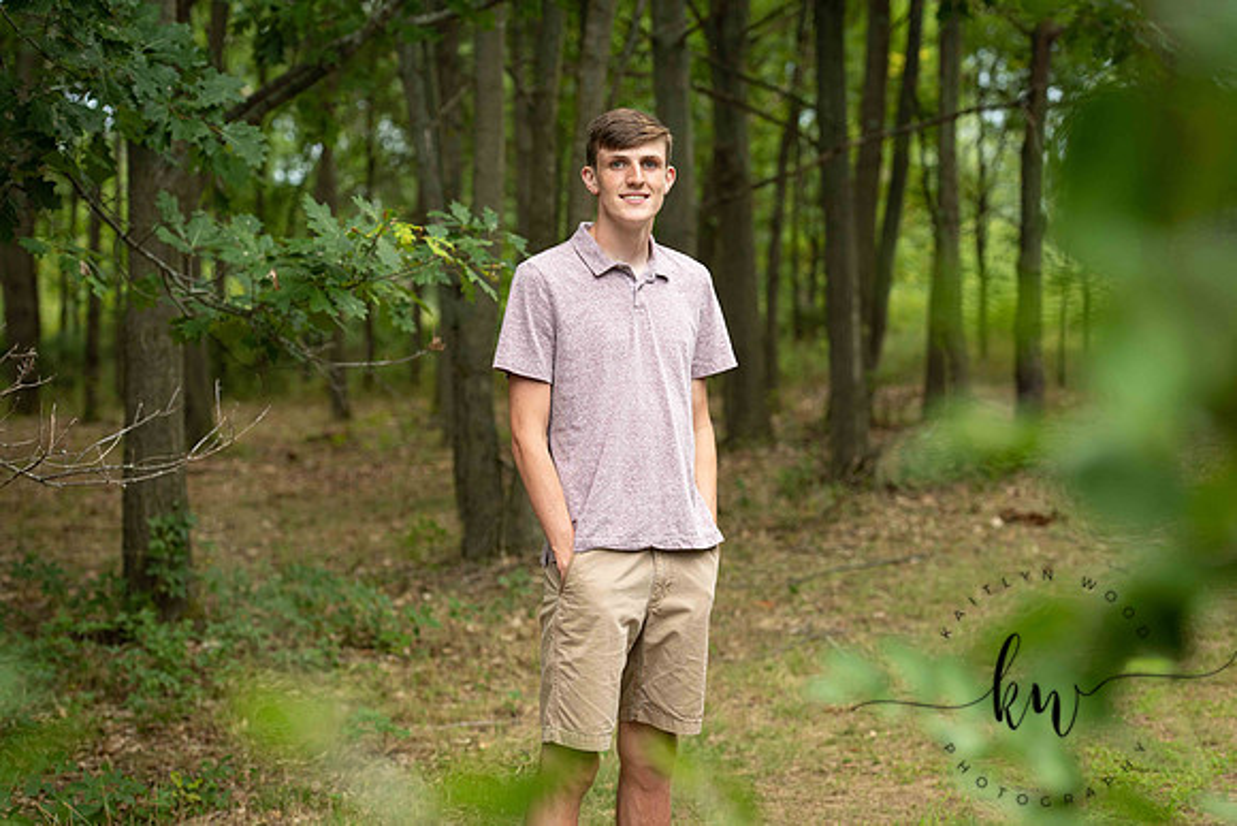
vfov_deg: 15.9
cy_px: 413
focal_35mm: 86
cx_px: 618
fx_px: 2956
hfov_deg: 23.6
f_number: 3.5
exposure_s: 1/200
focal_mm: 86
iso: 500
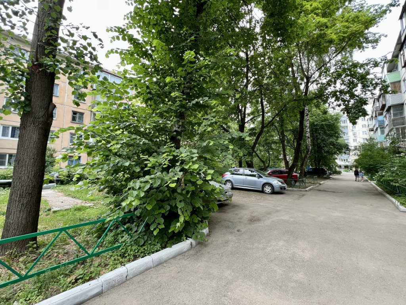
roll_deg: -0.3
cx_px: 203
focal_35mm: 13
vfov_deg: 89.9
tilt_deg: +6.3
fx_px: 152
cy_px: 152
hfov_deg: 106.2
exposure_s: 1/99
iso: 50
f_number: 1.8
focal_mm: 1.57
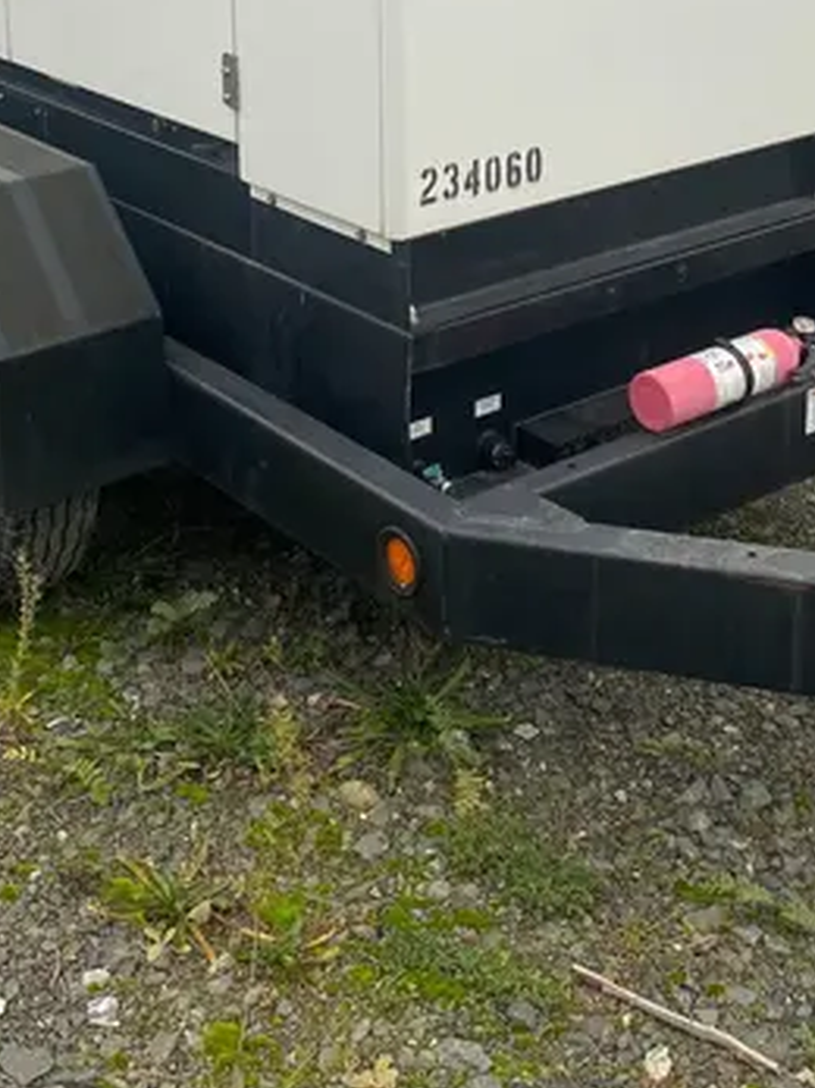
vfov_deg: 32.7
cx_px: 323
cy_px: 52
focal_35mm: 55
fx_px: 1728
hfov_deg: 26.5
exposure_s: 1/268
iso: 32
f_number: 1.8
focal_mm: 4.25
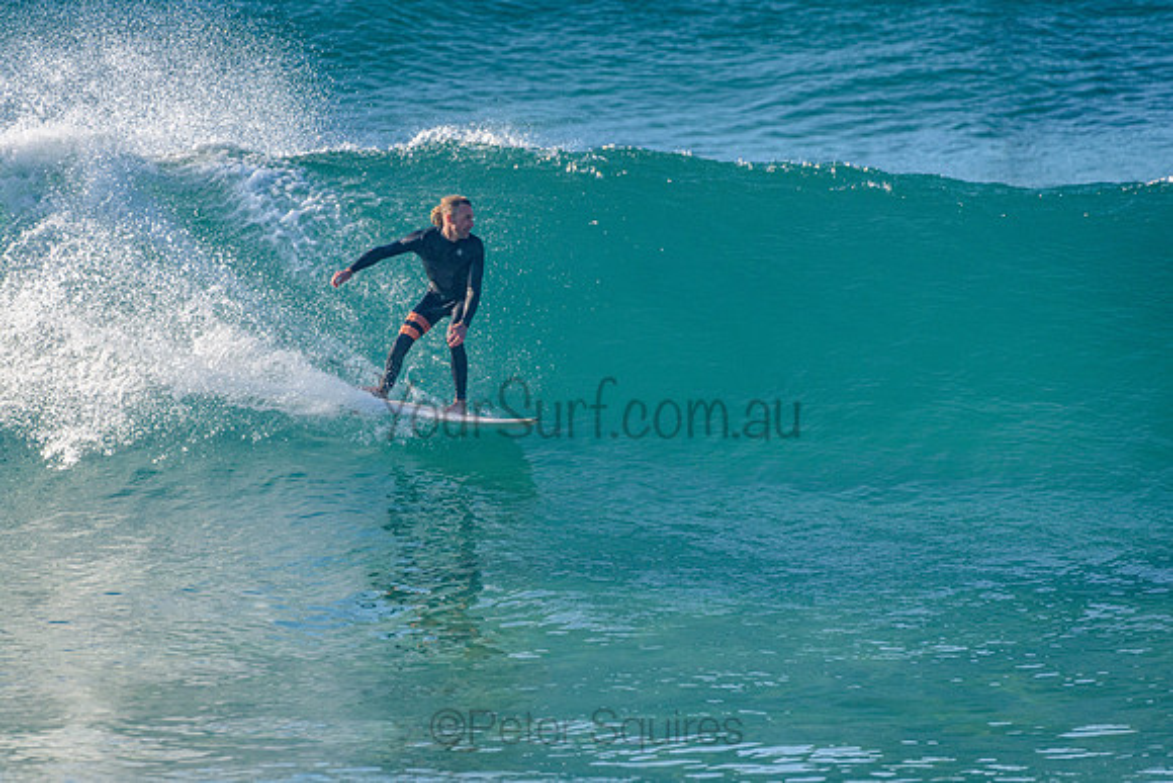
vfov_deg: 2.3
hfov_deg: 3.4
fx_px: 19915
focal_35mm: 611
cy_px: 313
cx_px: 498
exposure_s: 1/2000
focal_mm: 500
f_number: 5.6
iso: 320
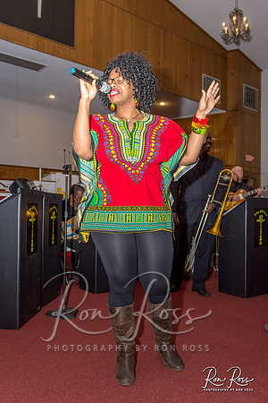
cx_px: 134
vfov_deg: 57.2
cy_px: 202
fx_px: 368
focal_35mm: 33
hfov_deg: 40.0
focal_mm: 22
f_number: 5
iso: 640
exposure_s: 1/125
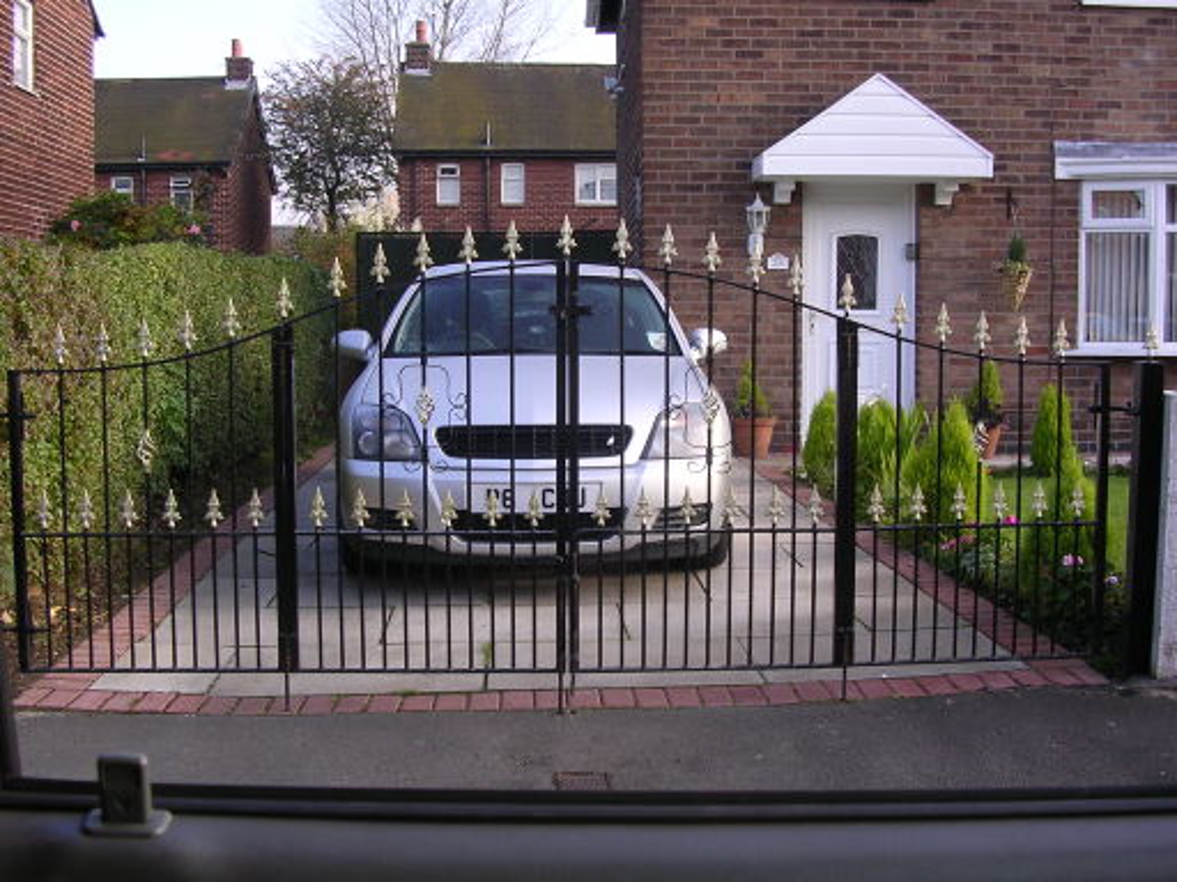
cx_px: 588
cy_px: 441
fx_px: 1292
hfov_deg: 49.0
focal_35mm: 38
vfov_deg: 37.7
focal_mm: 5.8
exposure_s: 1/208
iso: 100
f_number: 2.8
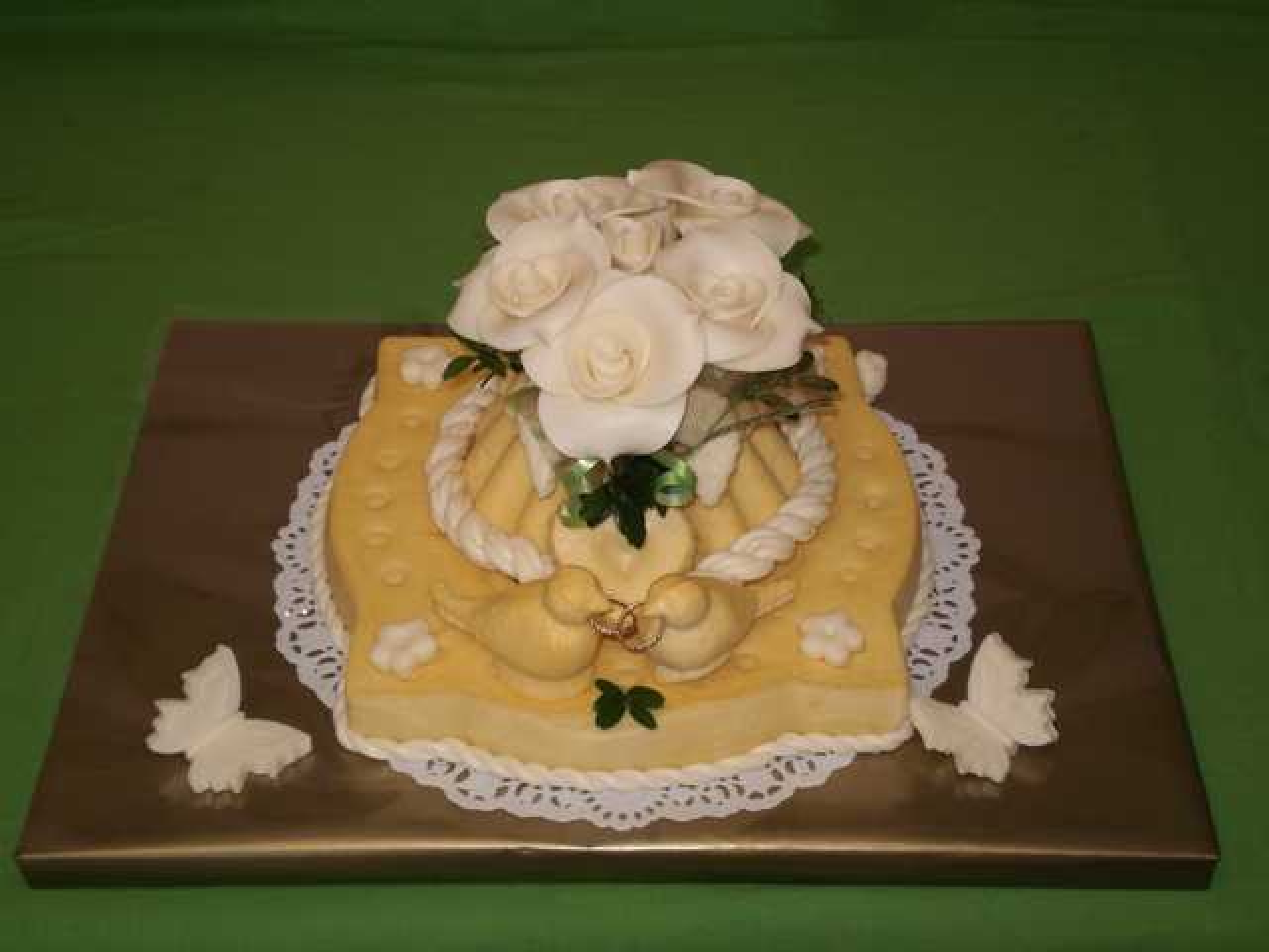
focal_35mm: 62
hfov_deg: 31.2
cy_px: 476
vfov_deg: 23.7
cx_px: 634
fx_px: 2273
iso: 100
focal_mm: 10.3
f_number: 4.2
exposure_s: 1/40
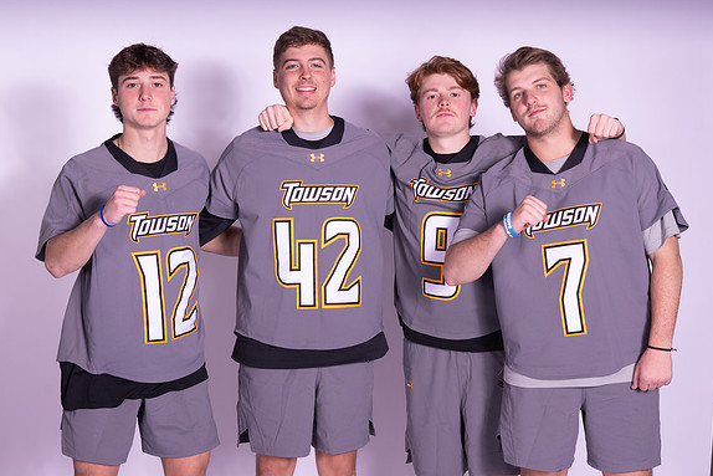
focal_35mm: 69
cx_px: 459
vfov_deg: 19.7
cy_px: 262
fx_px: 1367
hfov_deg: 29.1
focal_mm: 48
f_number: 7.1
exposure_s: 1/250
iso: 64
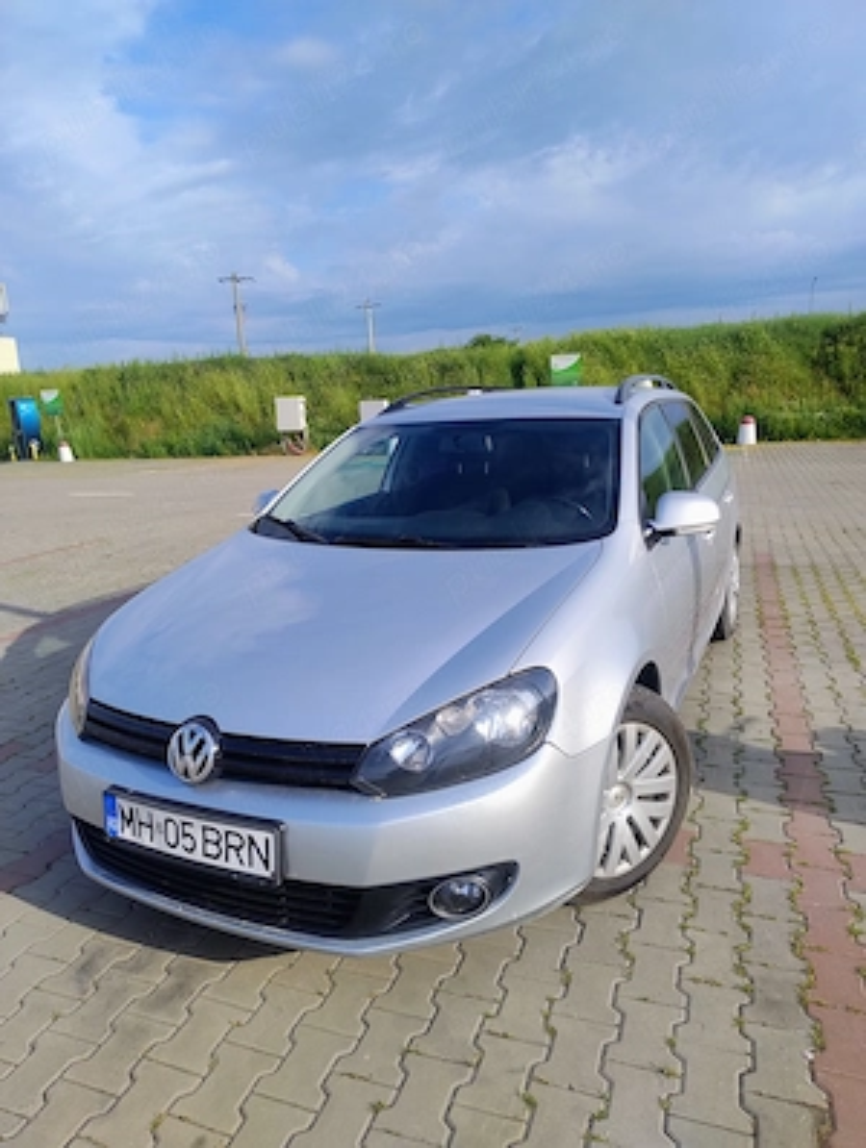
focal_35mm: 24
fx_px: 798
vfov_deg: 71.5
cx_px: 433
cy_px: 574
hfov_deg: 57.0
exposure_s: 1/968
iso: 100
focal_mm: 5.56
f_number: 1.8
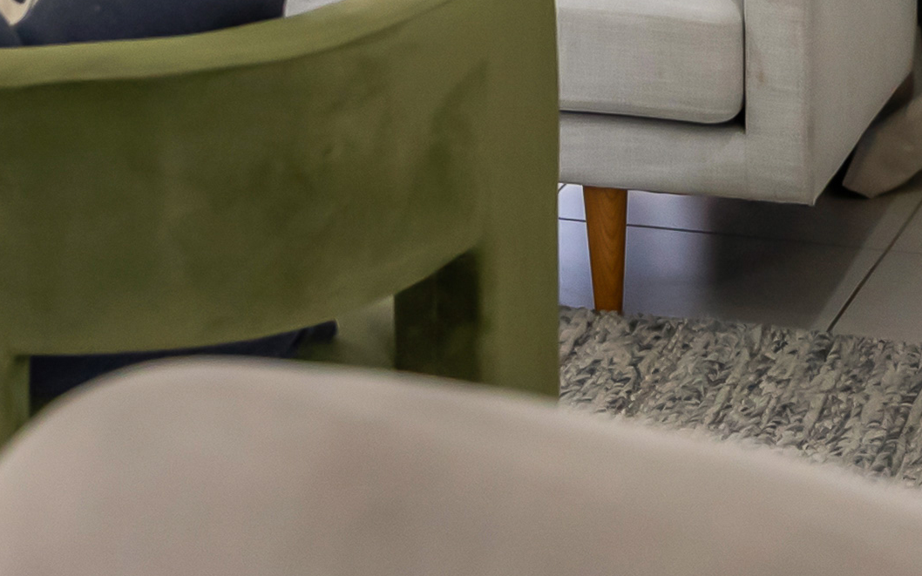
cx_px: -149
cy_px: -590
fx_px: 3593
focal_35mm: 143
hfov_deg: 14.2
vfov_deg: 8.7
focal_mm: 35
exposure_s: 1/800
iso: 2500
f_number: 2.8
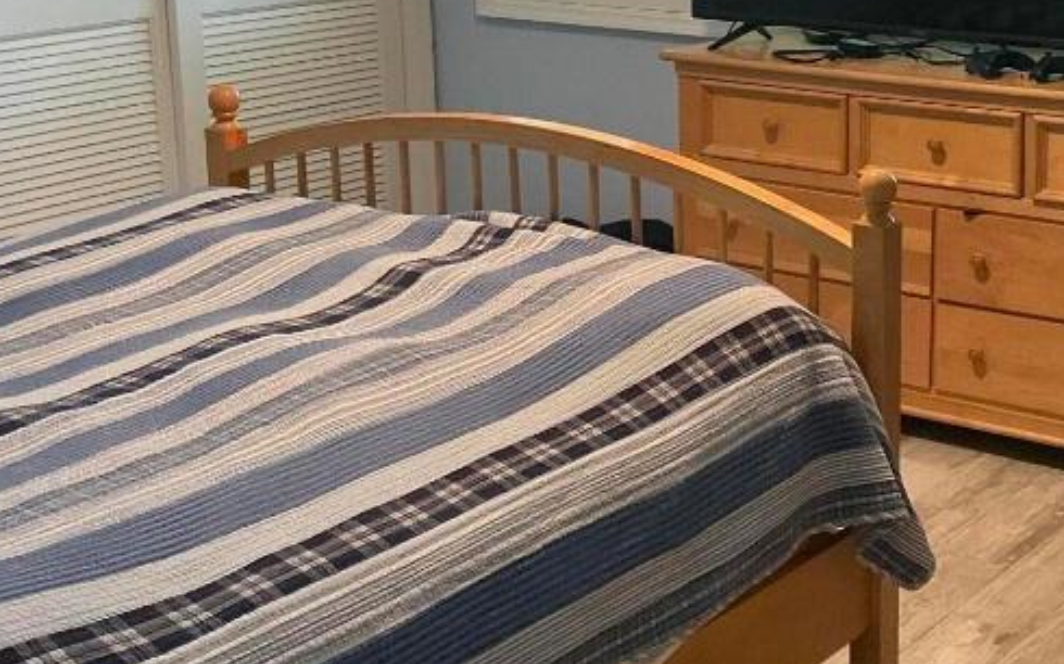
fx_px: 1797
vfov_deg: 20.8
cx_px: 777
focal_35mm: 62
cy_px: 176
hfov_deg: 32.4
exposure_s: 1/60
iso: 125
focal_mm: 3
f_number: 1.8
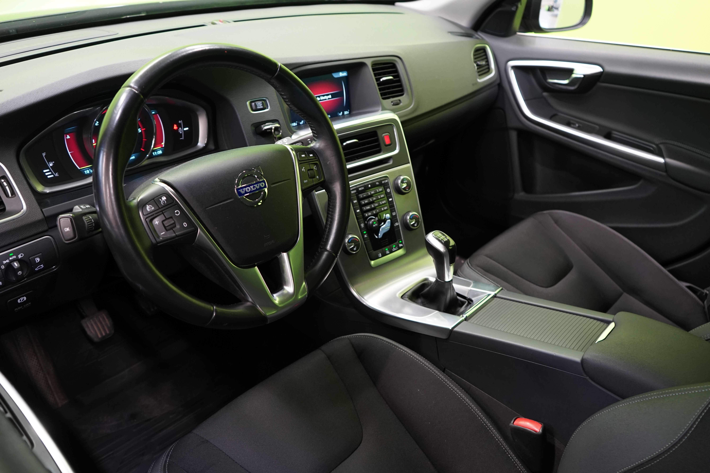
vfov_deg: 45.0
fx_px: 572
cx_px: 355
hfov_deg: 63.7
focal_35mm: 29
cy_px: 236
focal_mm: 29
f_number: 4.5
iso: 800
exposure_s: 1/10
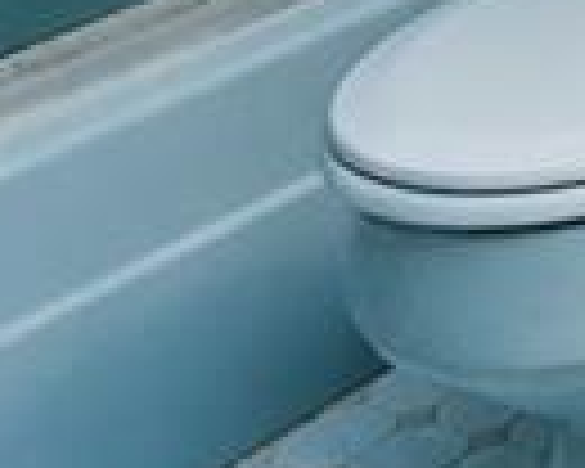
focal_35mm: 111
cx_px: 1692
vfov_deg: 10.3
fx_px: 1922
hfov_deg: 11.4
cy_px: -904
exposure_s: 1/60
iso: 2000
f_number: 8
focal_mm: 10
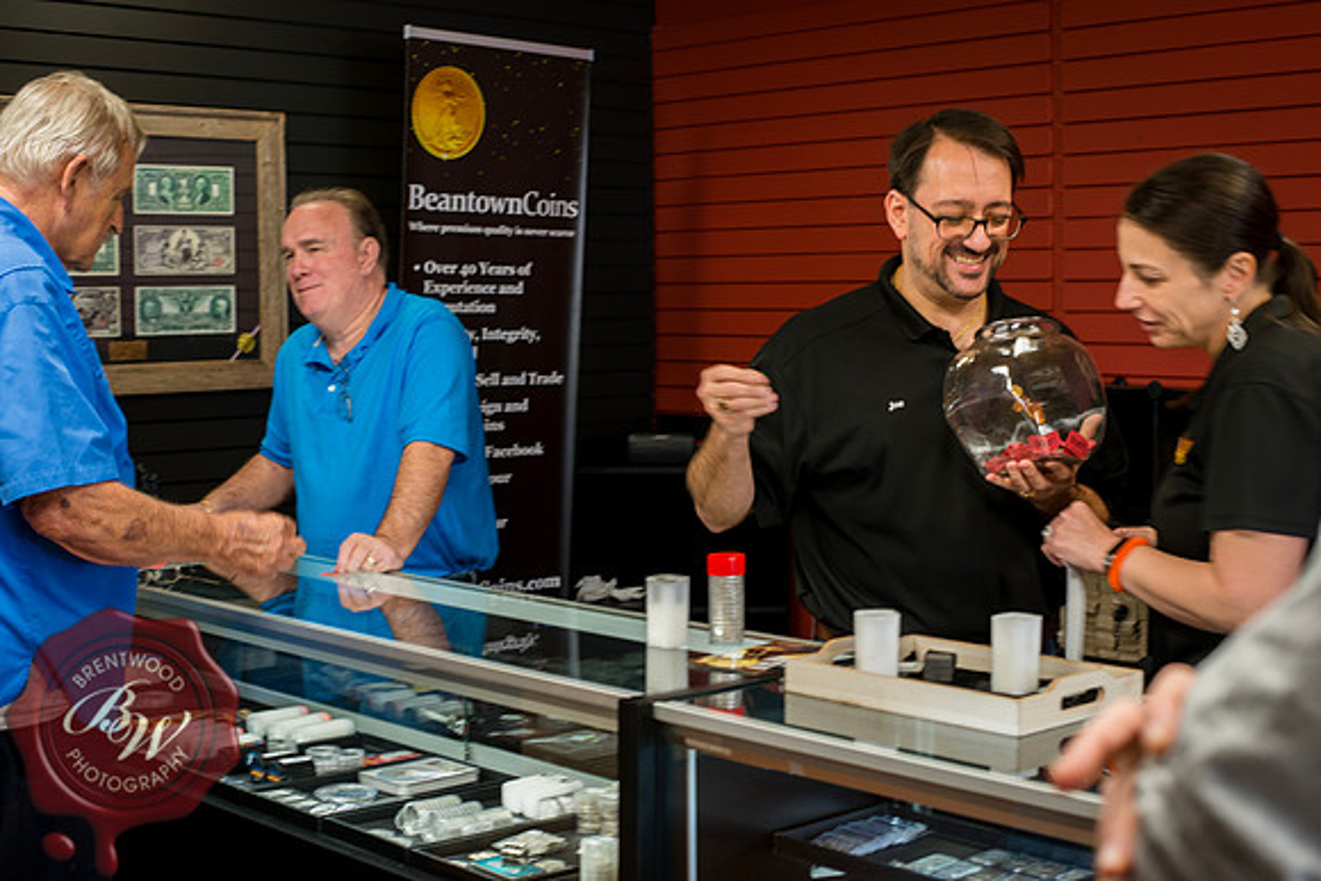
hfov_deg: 39.6
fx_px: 1835
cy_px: 440
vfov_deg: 27.0
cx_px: 660
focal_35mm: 50
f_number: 5.6
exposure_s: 1/40
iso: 640
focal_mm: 50
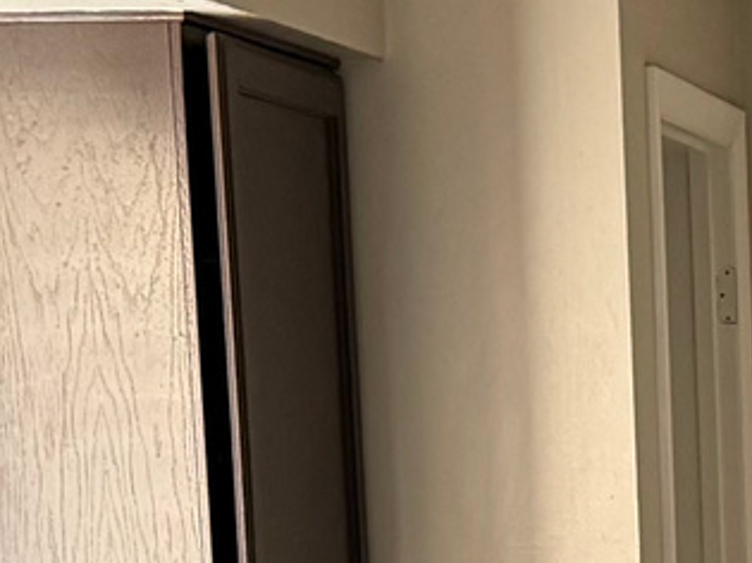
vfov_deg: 9.0
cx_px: 1034
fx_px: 3388
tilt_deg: -11.8
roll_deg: -0.1
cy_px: 1064
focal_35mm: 156
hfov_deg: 12.2
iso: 500
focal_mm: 6.76
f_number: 1.78
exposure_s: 1/60
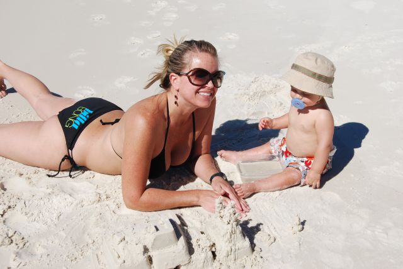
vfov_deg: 25.8
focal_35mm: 52
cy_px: 134
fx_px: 588
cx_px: 202
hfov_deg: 37.8
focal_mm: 35
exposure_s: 1/320
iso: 100
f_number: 9
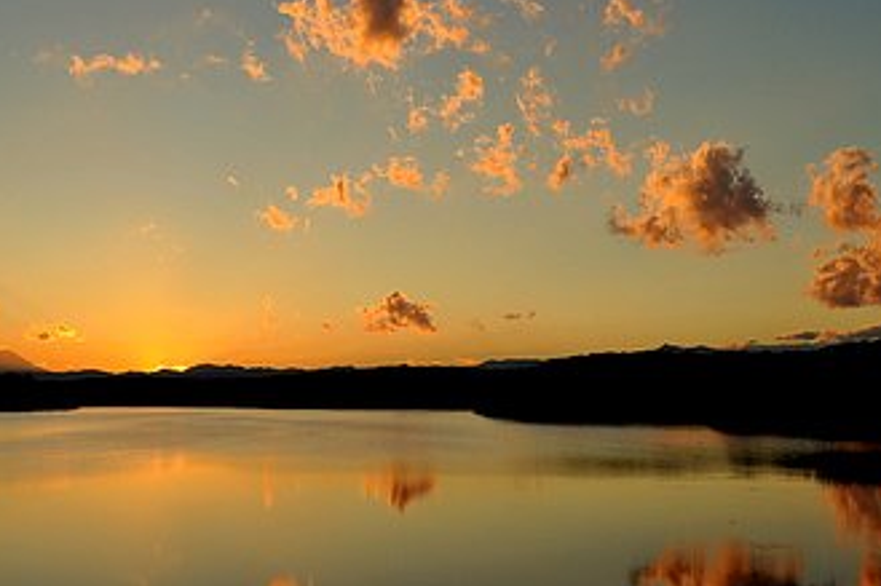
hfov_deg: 45.6
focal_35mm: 42
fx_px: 1027
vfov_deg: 31.3
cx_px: 278
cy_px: 147
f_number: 8
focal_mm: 18
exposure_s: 1/250
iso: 200
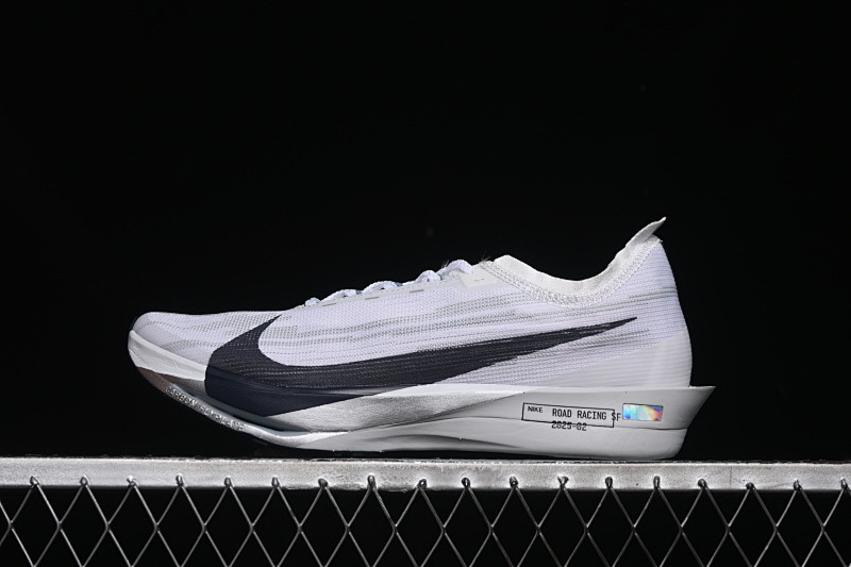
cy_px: 284
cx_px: 426
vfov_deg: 18.2
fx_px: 1772
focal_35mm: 75
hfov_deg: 27.0
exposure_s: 1/80
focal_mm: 50
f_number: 7.1
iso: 160
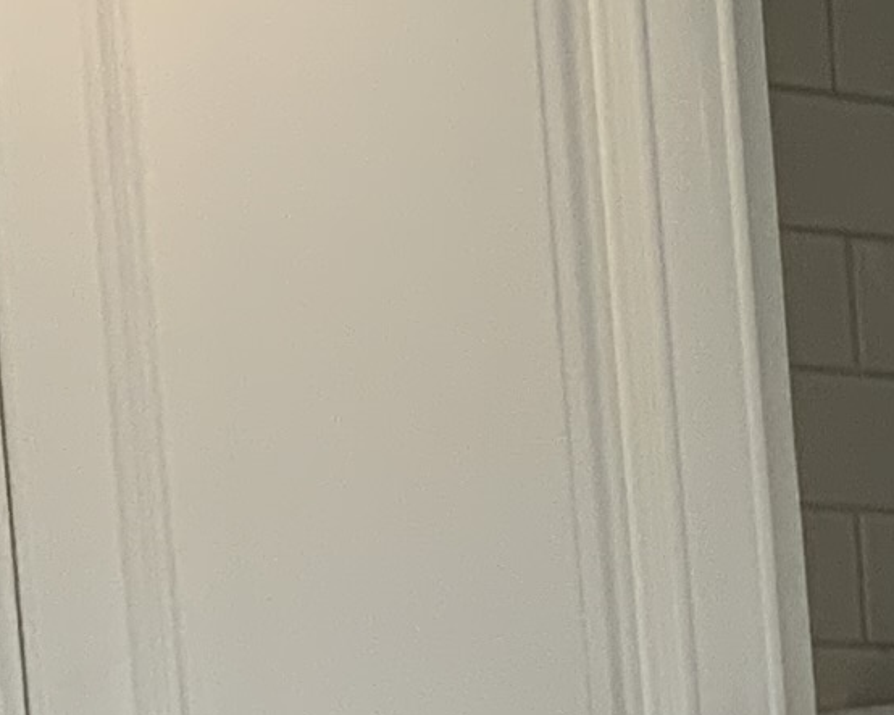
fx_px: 5450
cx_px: 2343
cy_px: 1756
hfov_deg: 8.4
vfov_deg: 7.0
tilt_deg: -6.7
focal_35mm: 206
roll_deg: +1.6
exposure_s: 1/120
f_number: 1.8
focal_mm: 3
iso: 32
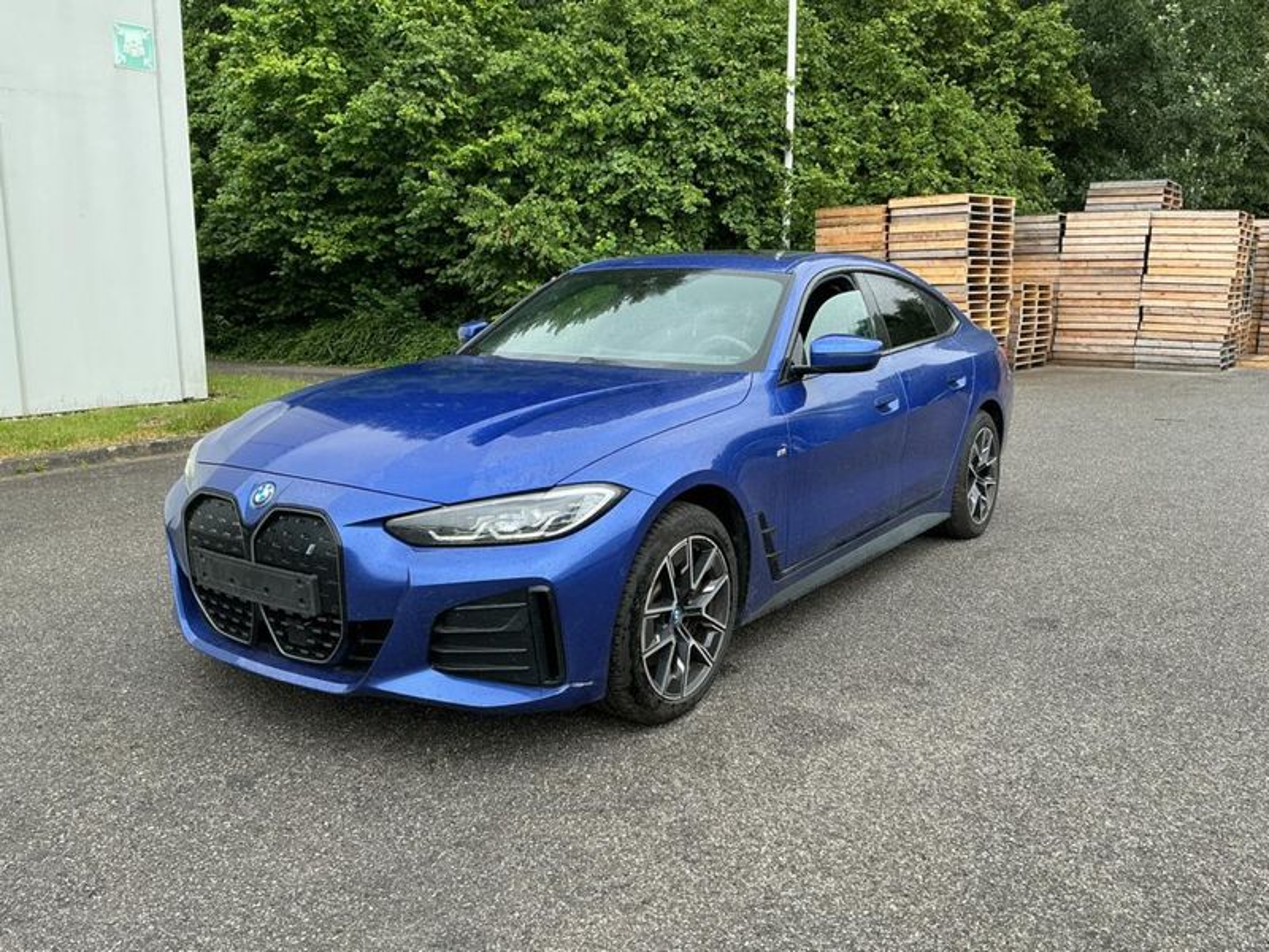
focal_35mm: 29
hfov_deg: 61.7
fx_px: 1063
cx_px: 634
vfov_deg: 48.2
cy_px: 476
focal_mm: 3
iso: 25
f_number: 1.8
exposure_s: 1/248
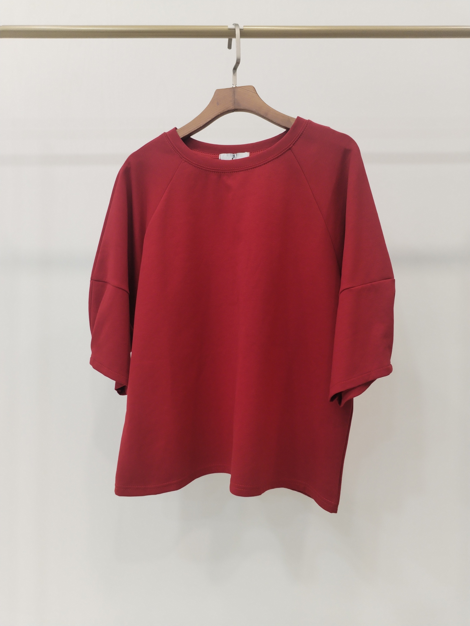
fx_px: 525
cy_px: 313
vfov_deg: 61.7
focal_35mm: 29
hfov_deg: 48.2
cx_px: 235
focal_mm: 4.75
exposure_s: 1/60
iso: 389
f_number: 1.8
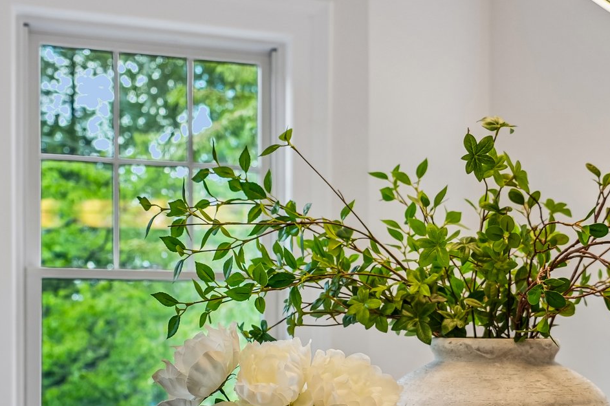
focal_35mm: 63
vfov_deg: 21.2
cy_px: 337
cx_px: 490
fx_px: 1067
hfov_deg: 31.1
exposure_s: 1/50
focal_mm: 29
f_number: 4
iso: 400
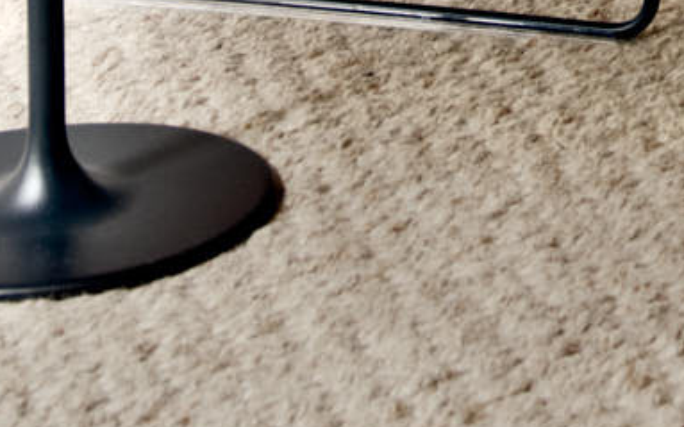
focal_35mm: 205
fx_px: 3820
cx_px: 1104
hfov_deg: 9.8
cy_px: -1277
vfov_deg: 5.6
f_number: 7.1
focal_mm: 47.3
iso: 400
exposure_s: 1/4
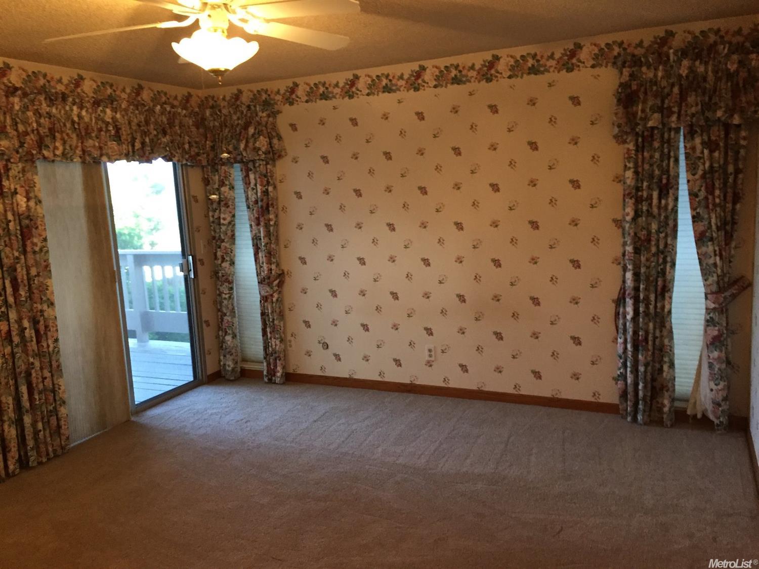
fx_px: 636
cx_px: 380
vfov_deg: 48.2
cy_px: 284
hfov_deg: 61.7
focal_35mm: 29
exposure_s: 1/30
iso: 200
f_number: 2.2
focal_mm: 4.15
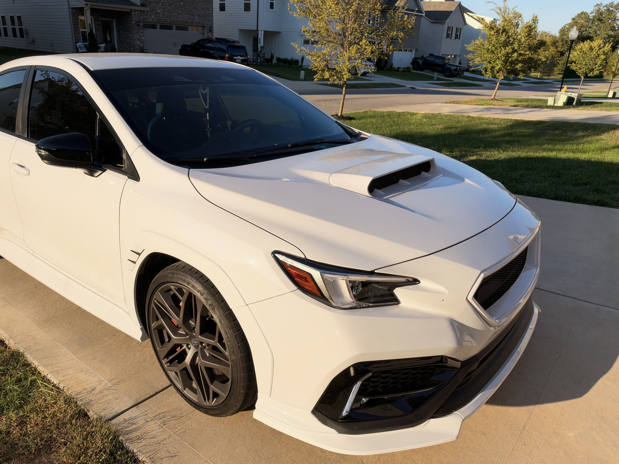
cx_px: 310
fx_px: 447
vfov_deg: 54.9
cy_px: 232
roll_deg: -2.9
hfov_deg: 69.4
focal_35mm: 25
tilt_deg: -21.8
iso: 64
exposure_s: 1/5208
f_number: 1.8
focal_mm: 6.93
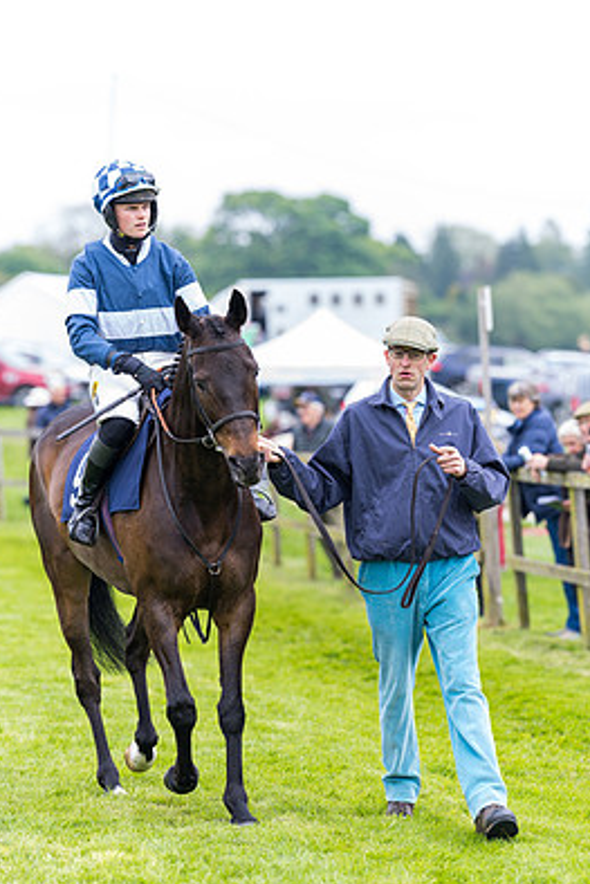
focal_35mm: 154
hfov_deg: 8.9
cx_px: 303
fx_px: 3782
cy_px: 485
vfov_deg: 13.3
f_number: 2.8
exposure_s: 1/500
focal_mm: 135
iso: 250
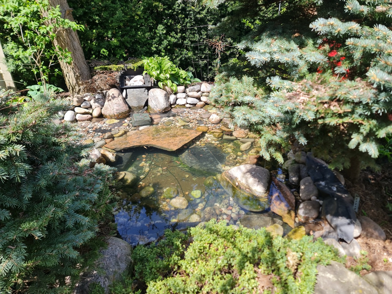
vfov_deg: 54.9
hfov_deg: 69.4
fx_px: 283
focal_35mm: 25
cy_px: 147
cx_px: 196
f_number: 1.8
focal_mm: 7
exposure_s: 1/266
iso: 50
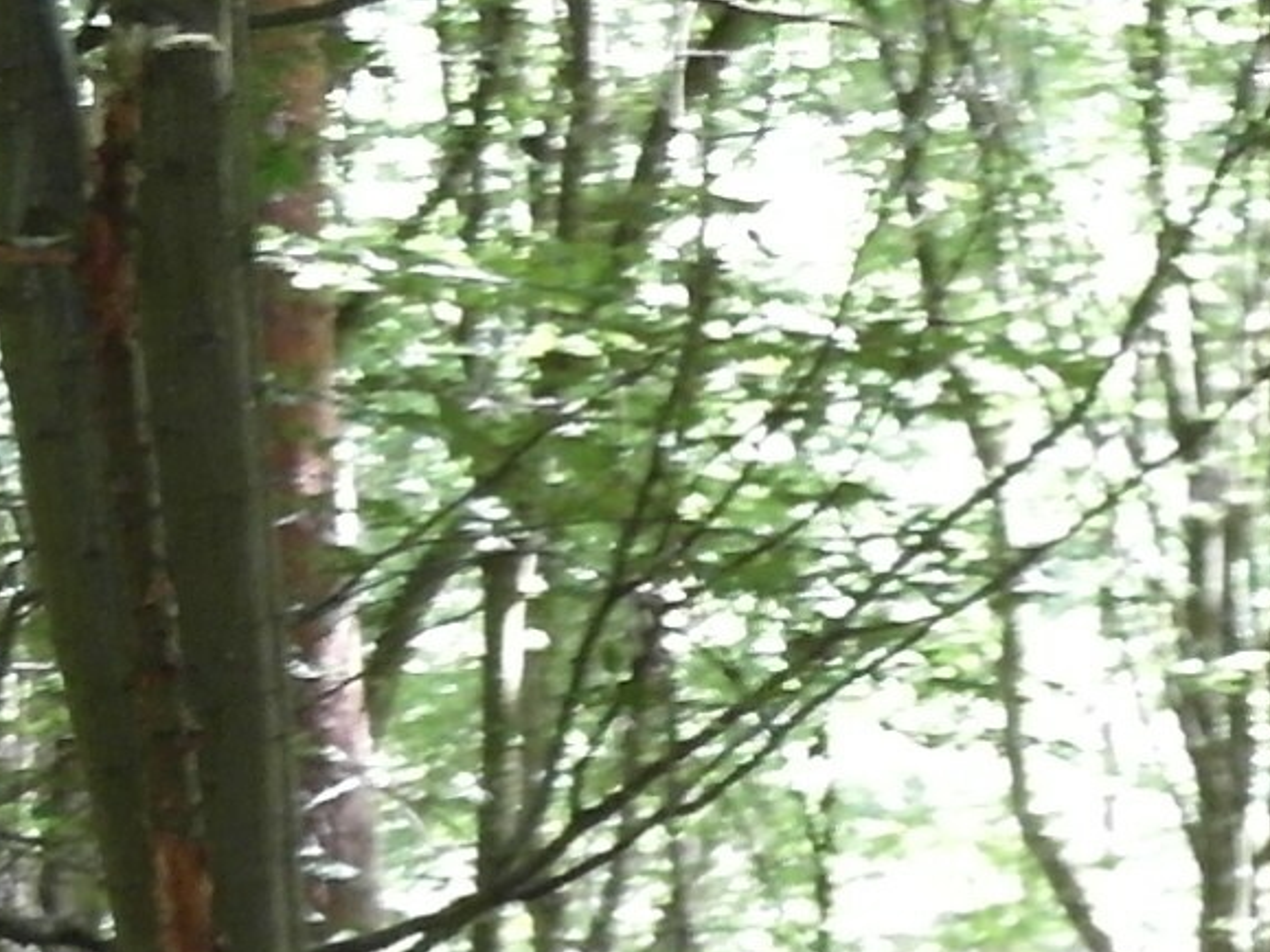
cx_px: 3020
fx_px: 8327
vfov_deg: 6.2
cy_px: 2367
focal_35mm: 227
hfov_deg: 8.1
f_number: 2.2
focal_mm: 7.8
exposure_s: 1/45
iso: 200
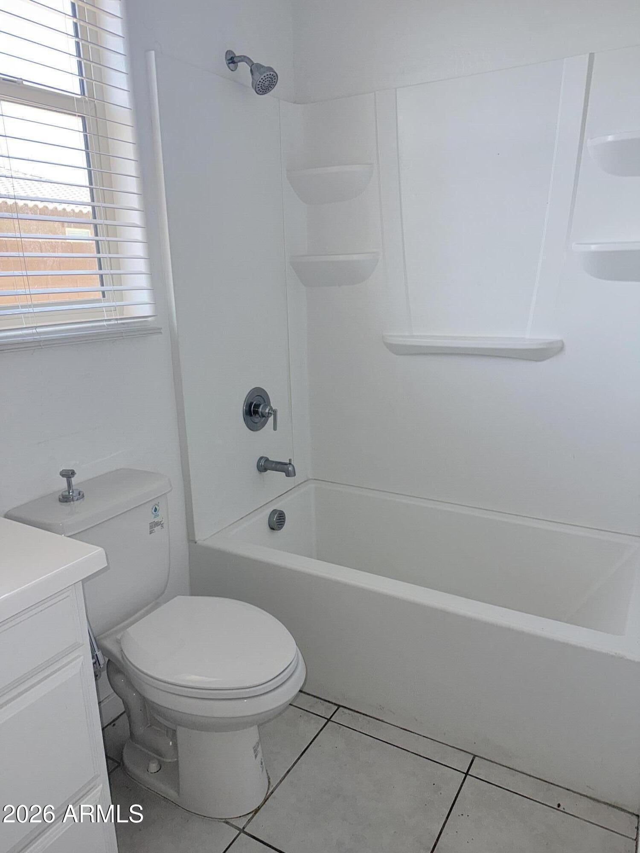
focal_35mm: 24
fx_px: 592
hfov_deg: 56.8
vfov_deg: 71.6
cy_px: 426
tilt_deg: -15.8
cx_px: 320
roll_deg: +1.4
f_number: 1.78
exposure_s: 1/130
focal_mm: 6.76
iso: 50
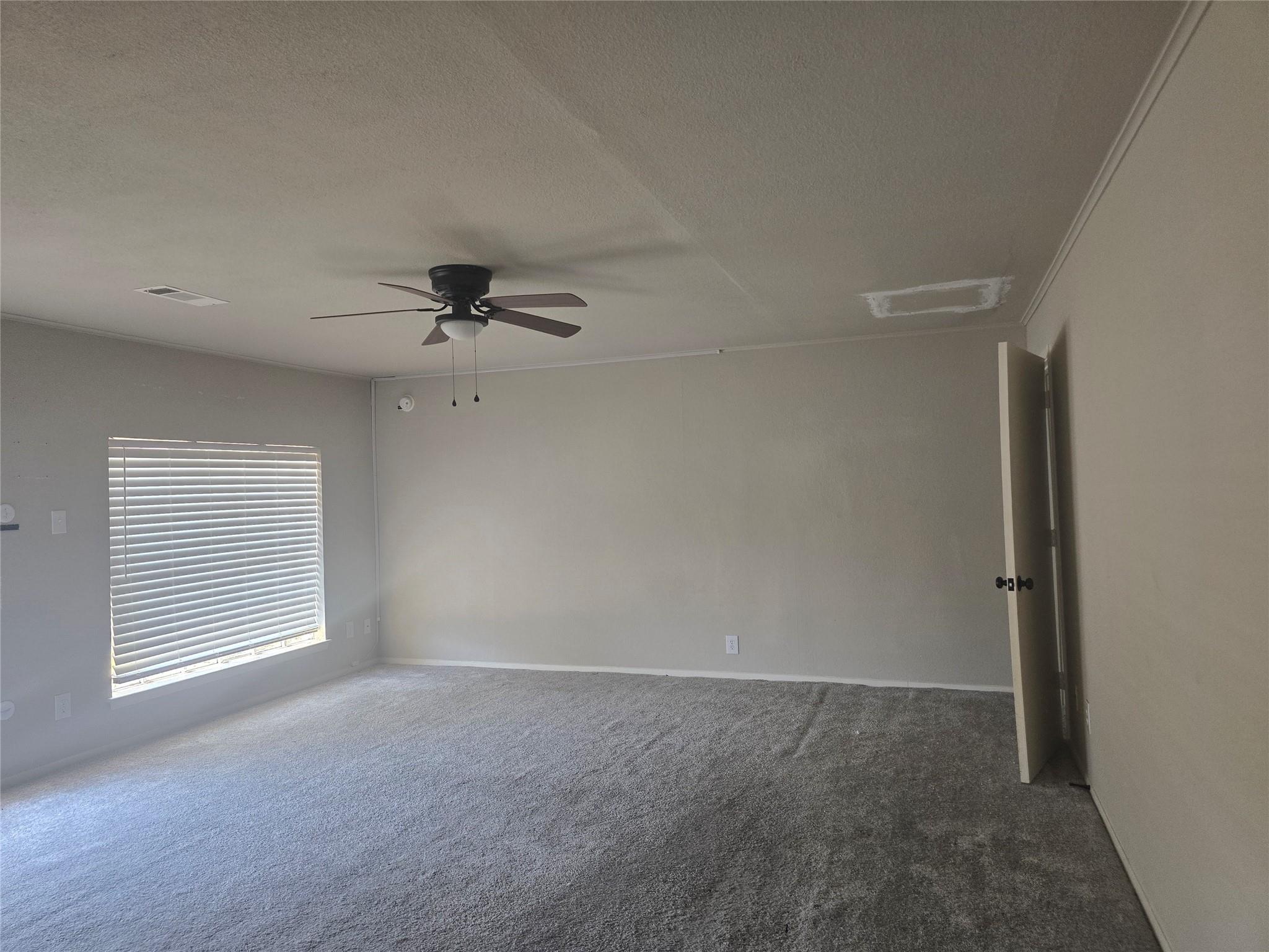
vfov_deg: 58.9
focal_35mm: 23
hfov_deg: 73.9
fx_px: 843
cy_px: 476
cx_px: 634
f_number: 1.7
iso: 200
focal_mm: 6.3
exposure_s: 1/180
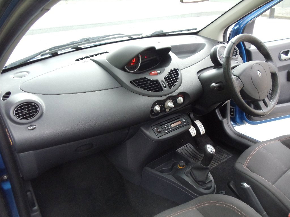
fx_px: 369
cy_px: 108
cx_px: 145
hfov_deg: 42.9
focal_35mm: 44
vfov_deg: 32.9
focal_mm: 6
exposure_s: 1/60
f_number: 3.5
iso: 400
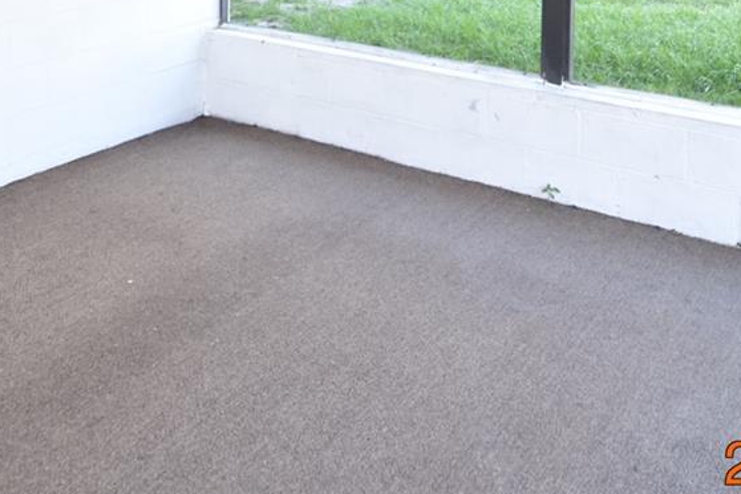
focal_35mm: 43
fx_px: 885
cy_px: -138
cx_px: 333
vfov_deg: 26.7
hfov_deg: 45.4
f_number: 4.8
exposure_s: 1/90
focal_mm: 10
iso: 400
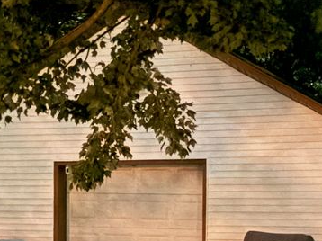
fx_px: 865
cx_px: 161
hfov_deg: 21.1
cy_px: 167
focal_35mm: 93
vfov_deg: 15.8
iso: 5000
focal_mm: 5.96
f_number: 1.6
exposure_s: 1
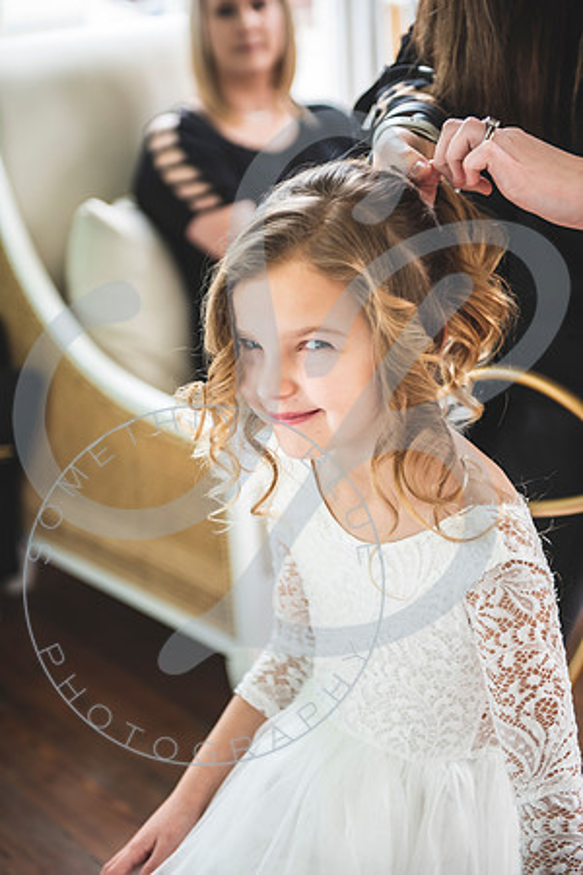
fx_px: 1700
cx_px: 292
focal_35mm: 70
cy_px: 438
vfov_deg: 28.8
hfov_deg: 19.5
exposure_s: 1/125
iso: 200
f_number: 2.8
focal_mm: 70
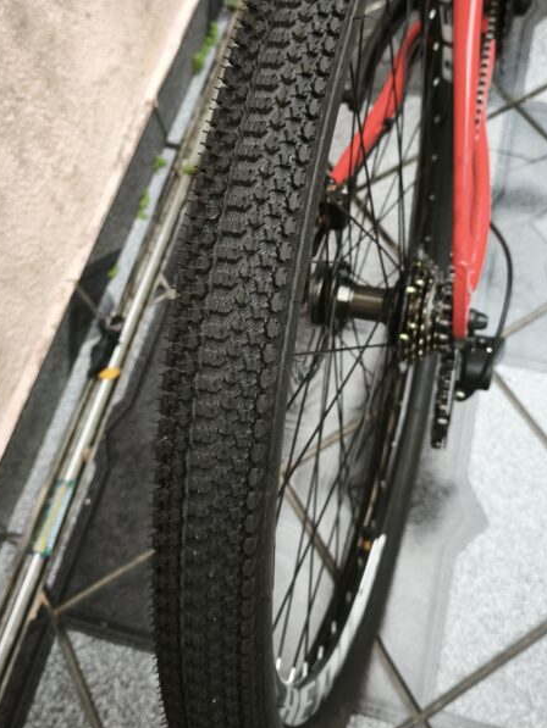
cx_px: 305
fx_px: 779
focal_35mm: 37
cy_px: 254
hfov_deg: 38.6
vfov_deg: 49.4
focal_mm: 5.35
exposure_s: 1/60
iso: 500
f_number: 1.7
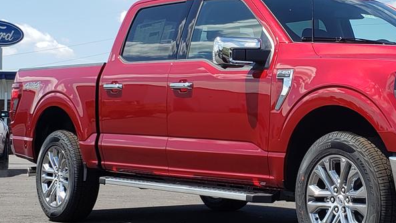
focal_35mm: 49
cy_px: 117
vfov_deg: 24.4
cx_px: 294
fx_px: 515
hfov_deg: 41.0
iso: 50
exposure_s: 1/1348
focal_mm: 4.3
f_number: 2.4
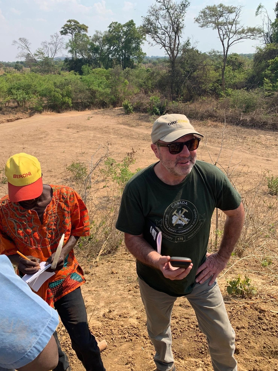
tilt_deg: -20.3
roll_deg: +2.2
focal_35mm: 27
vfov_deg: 65.3
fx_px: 289
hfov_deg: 51.4
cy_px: 180
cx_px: 138
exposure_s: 1/1560
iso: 25
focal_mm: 4.25
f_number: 1.8
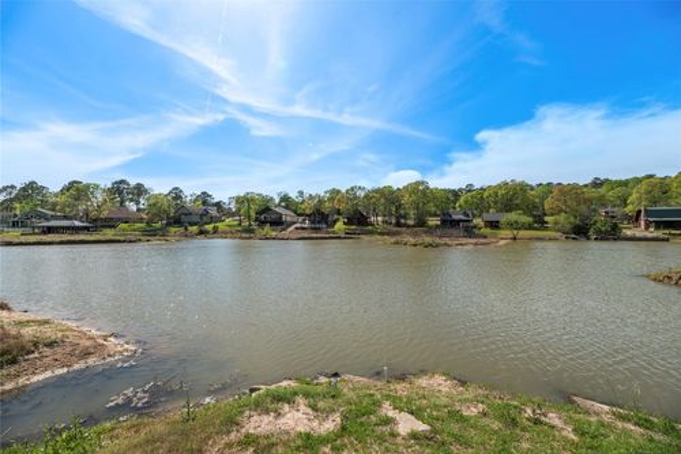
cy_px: 227
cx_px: 340
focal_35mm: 14
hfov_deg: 104.3
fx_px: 265
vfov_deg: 81.2
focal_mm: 14
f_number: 8
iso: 100
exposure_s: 1/500
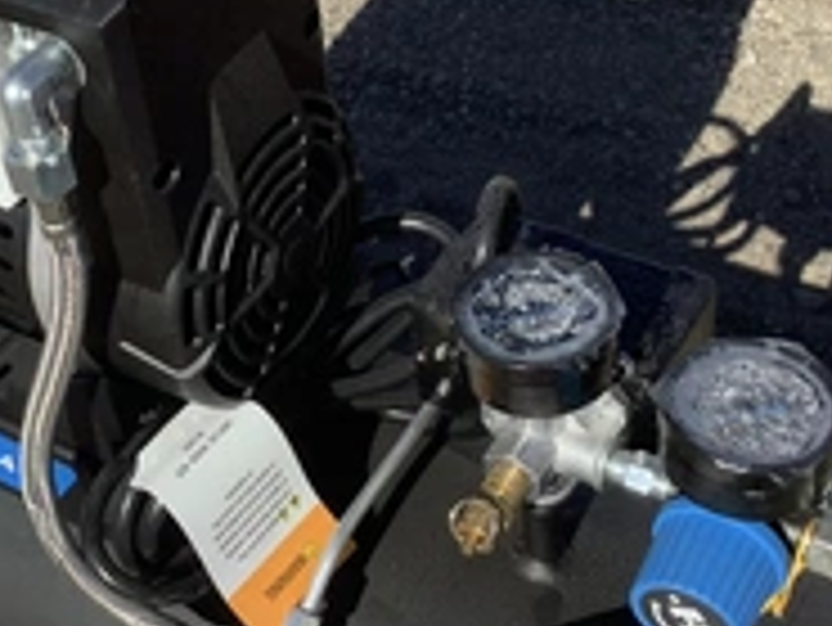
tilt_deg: -41.1
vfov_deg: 21.9
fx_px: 1611
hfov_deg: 28.4
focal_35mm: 67
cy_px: 252
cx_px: 175
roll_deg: +10.2
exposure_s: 1/1404
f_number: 2.4
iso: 25
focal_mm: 3.3
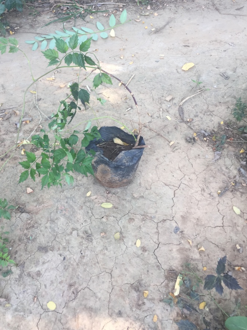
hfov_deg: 40.5
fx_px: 333
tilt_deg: -46.0
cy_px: 134
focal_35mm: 35
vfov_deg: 52.3
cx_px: 99
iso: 32
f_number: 2.2
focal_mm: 4.15
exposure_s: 1/121
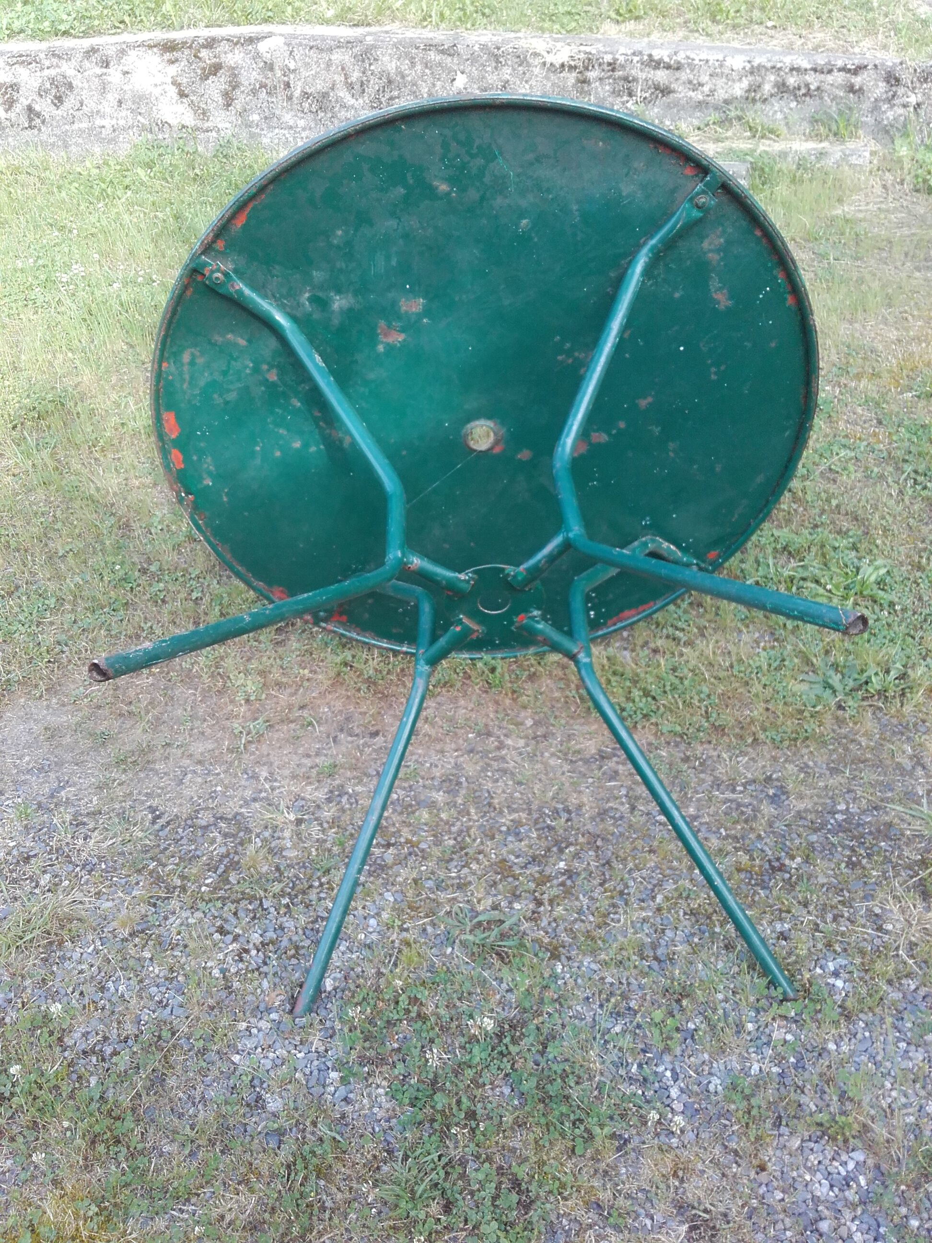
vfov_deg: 58.4
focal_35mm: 31
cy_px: 622
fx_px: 1113
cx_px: 466
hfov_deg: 45.4
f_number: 2.2
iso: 60
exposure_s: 1/100
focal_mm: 3.3
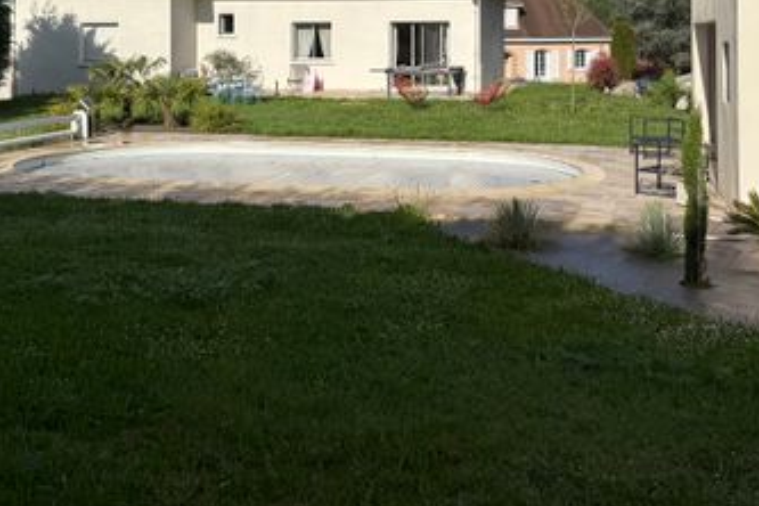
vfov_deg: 28.5
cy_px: 34
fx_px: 949
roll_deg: +0.5
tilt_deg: +0.7
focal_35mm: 45
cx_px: 372
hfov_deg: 43.6
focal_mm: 6.76
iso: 80
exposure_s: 1/6711
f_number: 1.78
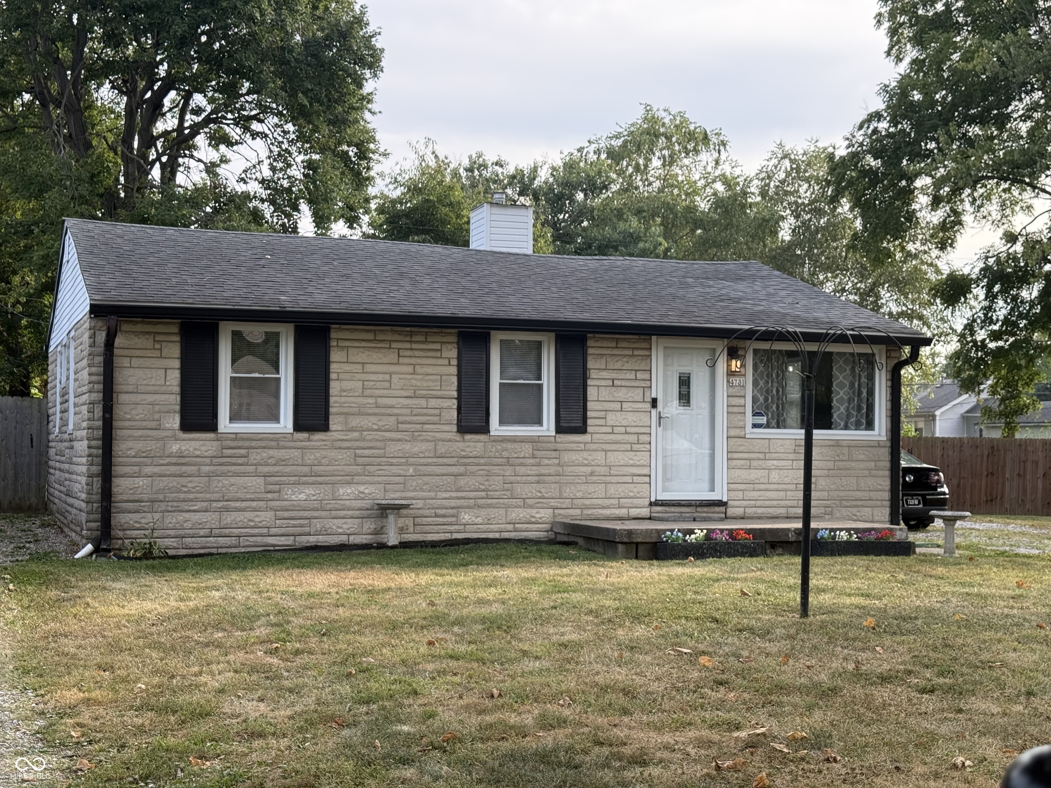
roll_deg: -0.9
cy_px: 394
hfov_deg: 39.7
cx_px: 526
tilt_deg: +2.4
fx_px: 1457
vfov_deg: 30.3
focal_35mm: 48
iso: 80
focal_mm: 6.76
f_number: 1.78
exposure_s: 1/733
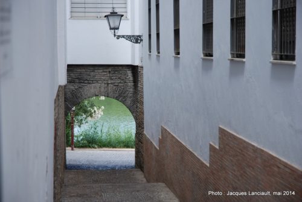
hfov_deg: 19.4
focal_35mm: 105
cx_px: 151
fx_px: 882
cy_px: 101
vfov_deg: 13.1
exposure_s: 1/250
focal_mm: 70
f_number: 4.5
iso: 200
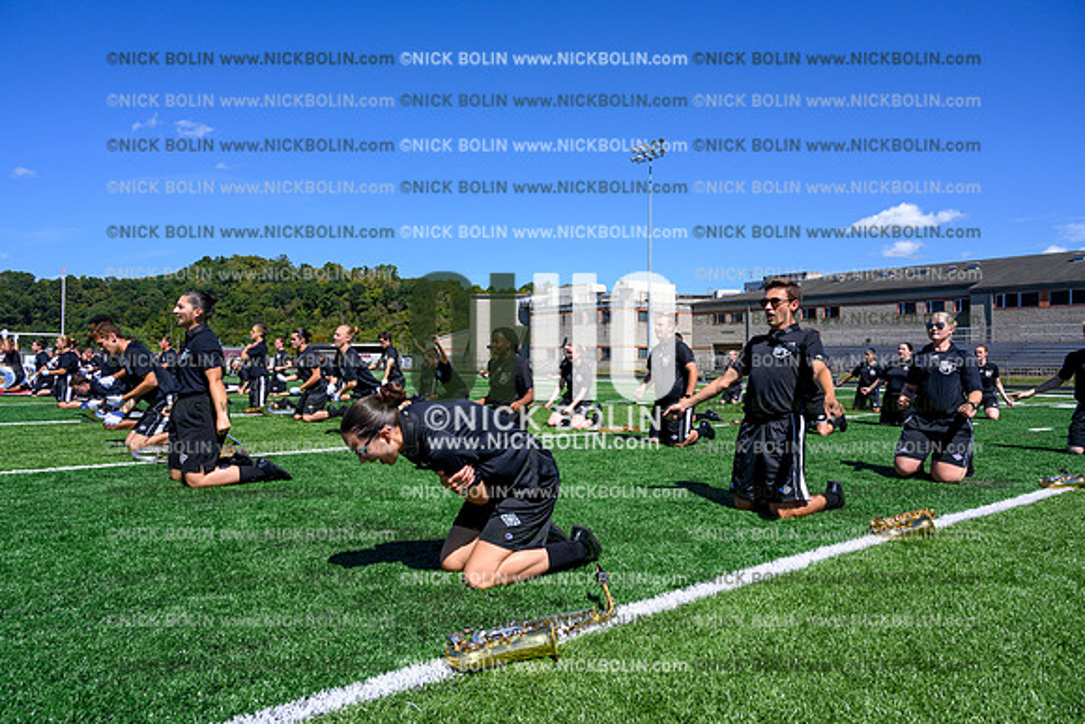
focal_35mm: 24
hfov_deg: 73.7
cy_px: 362
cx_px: 542
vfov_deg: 53.2
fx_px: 723
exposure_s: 1/640
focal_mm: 24
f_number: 8
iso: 160
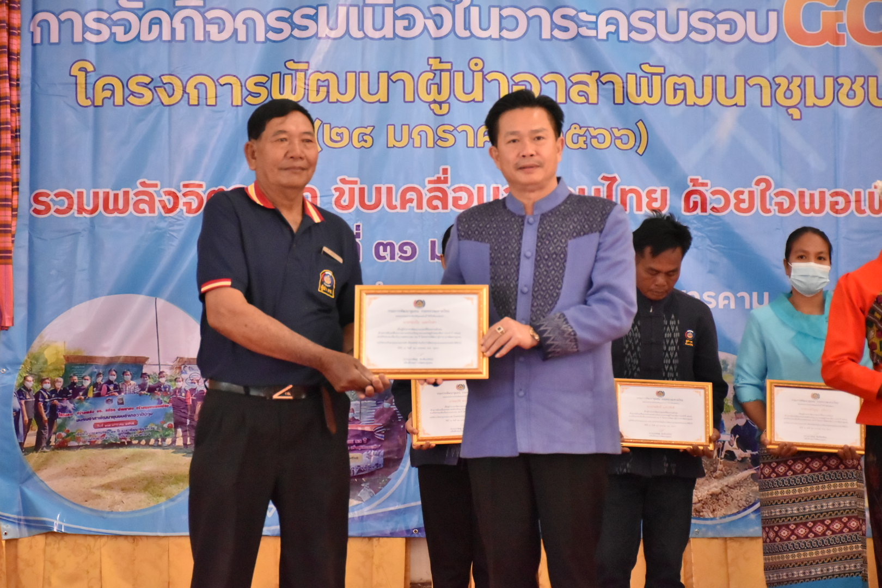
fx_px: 2756
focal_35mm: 112
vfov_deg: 12.2
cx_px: 441
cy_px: 294
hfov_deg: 18.2
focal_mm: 75
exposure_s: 1/250
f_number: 5
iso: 4000
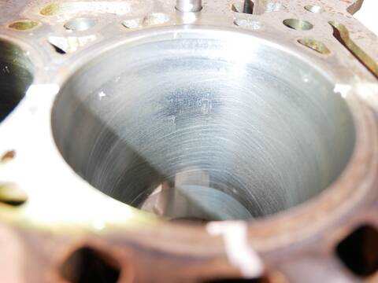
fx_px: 262
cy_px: 142
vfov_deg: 56.8
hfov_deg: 71.6
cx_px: 189
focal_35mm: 24
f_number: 3.5
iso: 2000
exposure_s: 1/60
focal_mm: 12
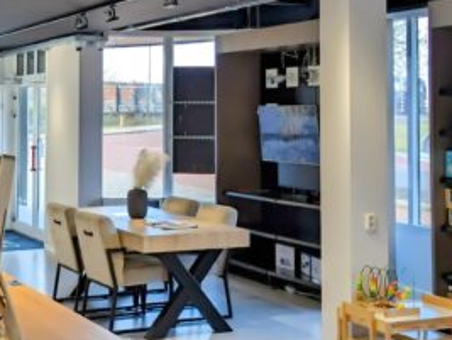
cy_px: 80
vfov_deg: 21.2
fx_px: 902
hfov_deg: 27.8
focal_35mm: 69
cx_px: 117
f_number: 1.85
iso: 48
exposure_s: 1/156
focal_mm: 6.81
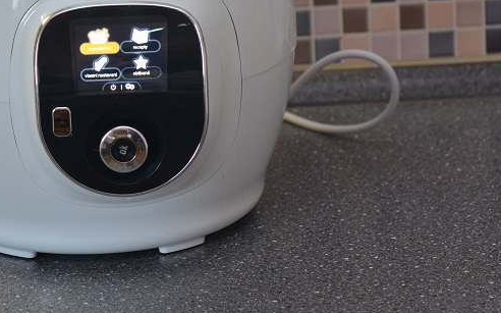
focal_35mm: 135
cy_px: 23
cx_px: 123
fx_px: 1842
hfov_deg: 15.4
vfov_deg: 9.6
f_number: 4
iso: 640
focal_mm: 50
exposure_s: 1/80
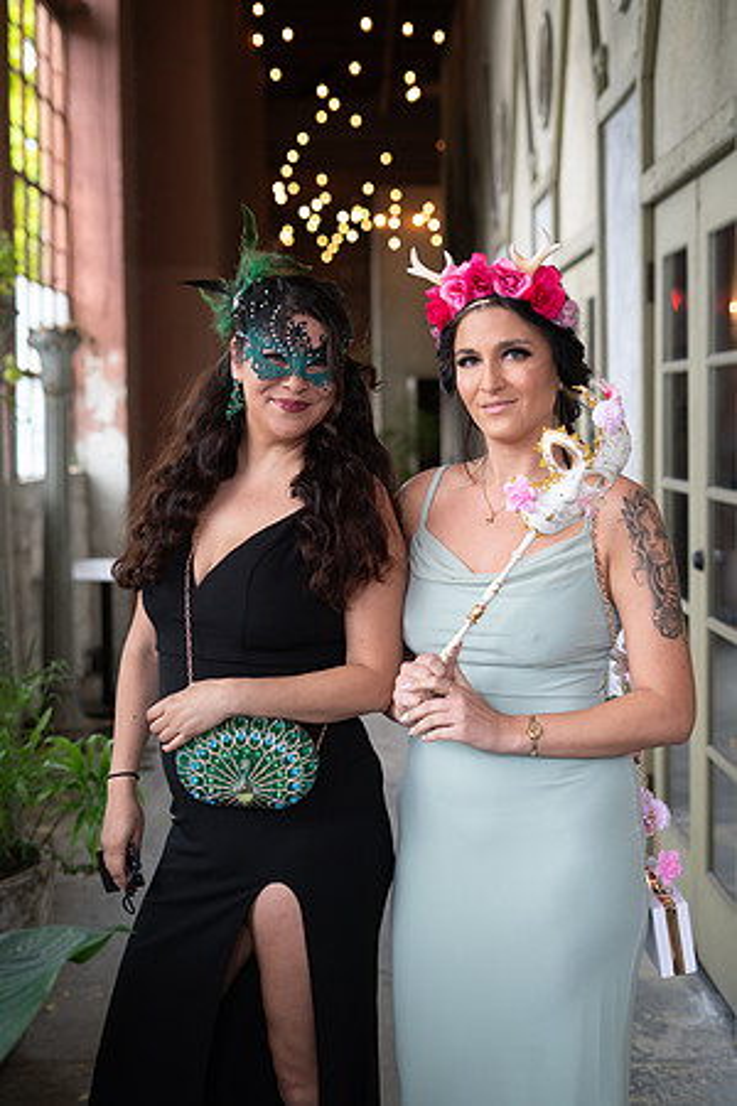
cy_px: 553
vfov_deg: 39.6
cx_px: 368
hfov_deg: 27.0
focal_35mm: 50
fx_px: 1535
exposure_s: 1/100
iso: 400
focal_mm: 50
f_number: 2.8
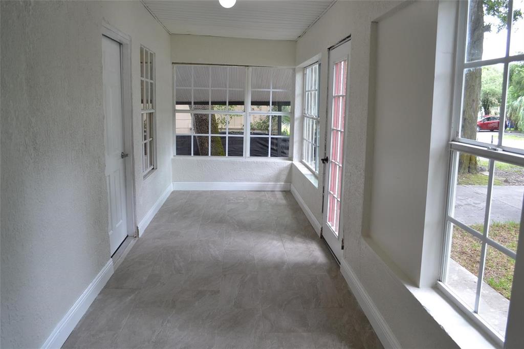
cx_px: 262
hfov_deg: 67.4
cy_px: 174
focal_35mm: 27
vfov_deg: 47.9
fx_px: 393
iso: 400
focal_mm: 18
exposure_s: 1/80
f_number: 4.5
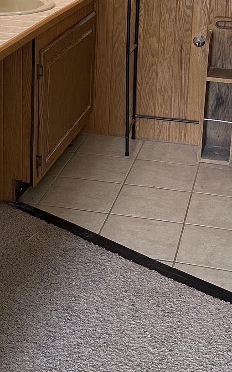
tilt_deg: -13.3
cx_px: 111
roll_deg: -2.3
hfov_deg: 18.1
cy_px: 54
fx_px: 728
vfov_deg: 27.8
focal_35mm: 72
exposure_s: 1/120
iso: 200
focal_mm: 6.86
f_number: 1.78
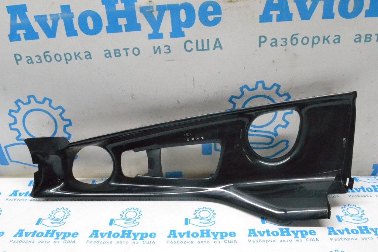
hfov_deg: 57.2
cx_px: 189
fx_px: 347
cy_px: 126
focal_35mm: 33
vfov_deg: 40.0
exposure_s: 1/100
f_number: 13
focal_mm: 22
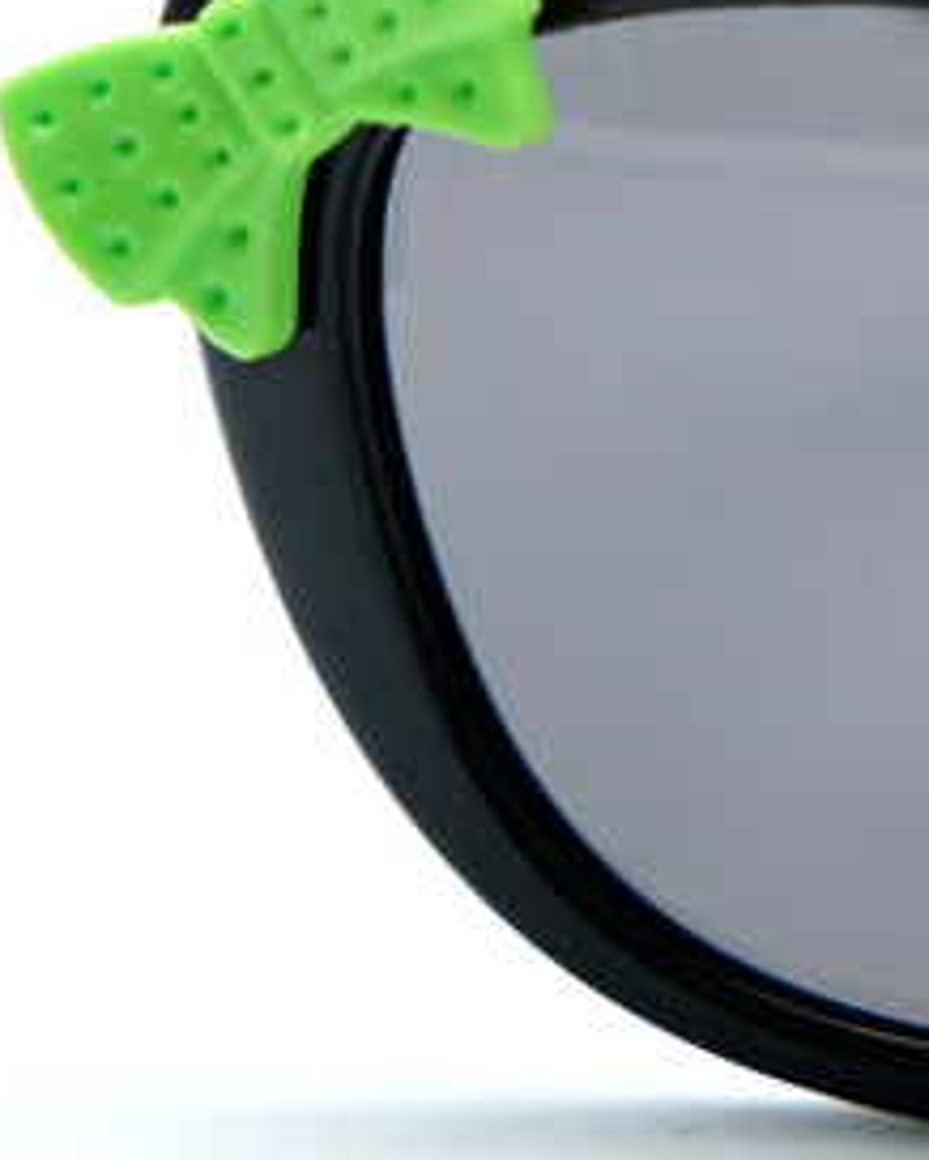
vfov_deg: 6.8
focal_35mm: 286
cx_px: 1969
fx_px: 9818
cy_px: 405
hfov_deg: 5.3
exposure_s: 1/1000
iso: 800
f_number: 4
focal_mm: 55
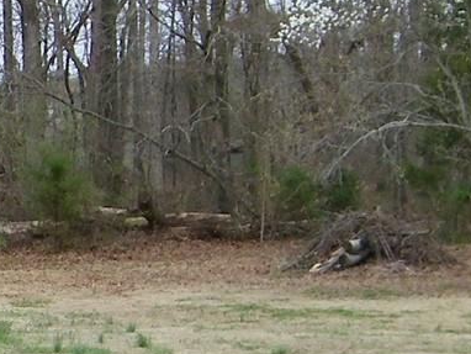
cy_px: 389
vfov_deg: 9.8
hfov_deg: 12.7
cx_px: -174
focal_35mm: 150
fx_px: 2042
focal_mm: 5
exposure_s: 1/250
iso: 80
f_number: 3.5
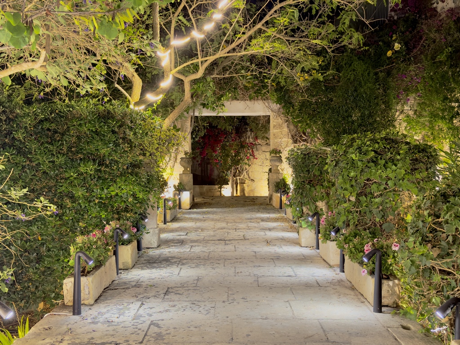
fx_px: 638
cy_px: 172
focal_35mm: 48
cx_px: 230
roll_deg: +0.8
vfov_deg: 30.3
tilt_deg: -1.7
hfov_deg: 39.7
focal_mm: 6.76
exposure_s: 1/25
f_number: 1.78
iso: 400
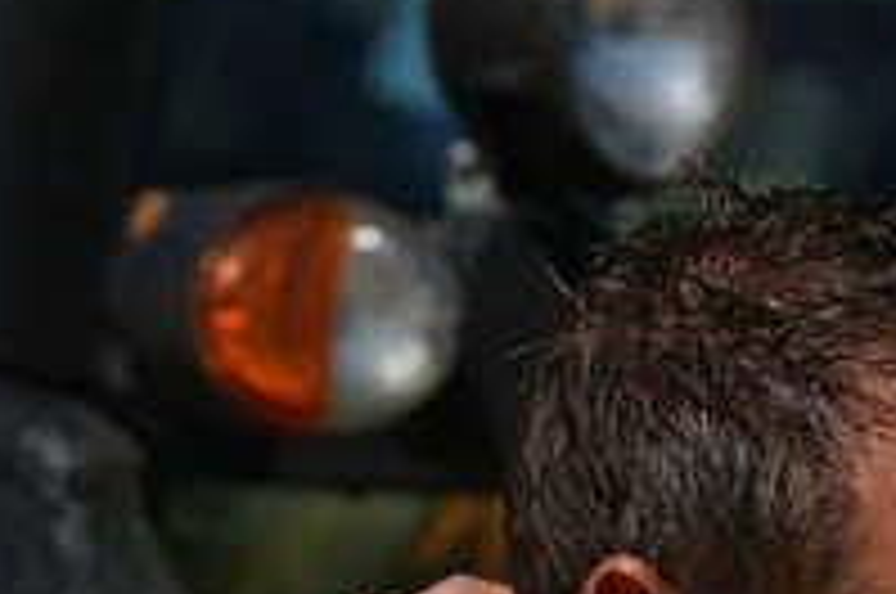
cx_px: -419
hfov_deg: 2.8
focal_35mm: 742
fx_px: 18438
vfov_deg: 1.8
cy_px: 279
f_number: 3.5
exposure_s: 1/2500
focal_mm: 144
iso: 50
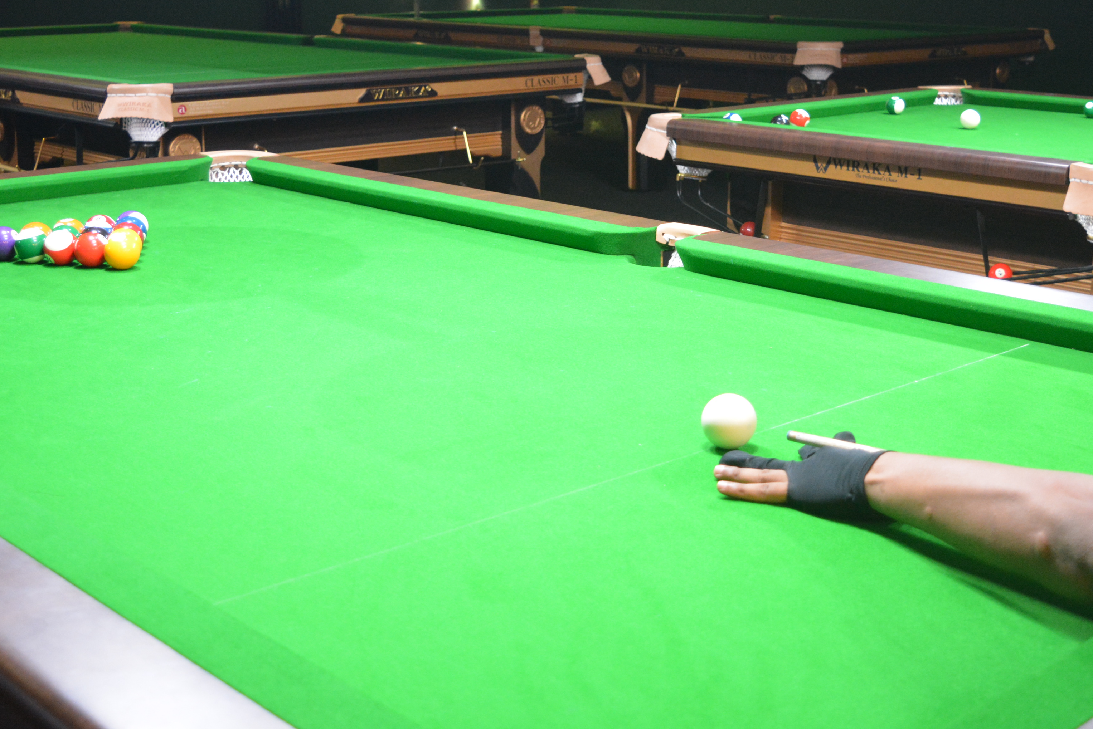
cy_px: 246
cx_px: 571
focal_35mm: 53
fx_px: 1609
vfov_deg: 25.4
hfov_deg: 37.5
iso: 1600
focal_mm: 24
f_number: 4
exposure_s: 1/30
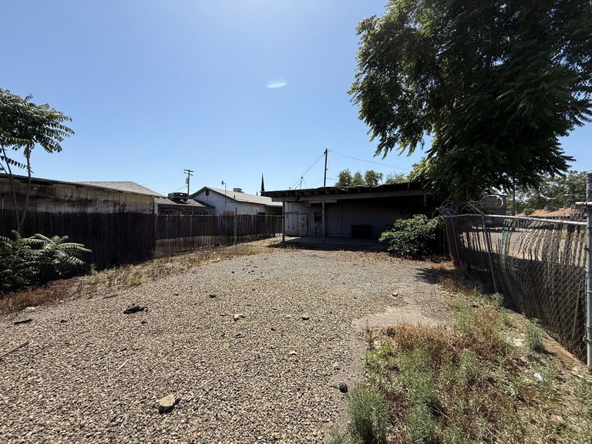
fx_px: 239
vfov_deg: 85.7
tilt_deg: -0.8
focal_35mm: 14
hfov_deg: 102.1
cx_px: 296
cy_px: 222
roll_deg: -1.0
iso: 50
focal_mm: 2.22
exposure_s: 1/2717
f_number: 2.2
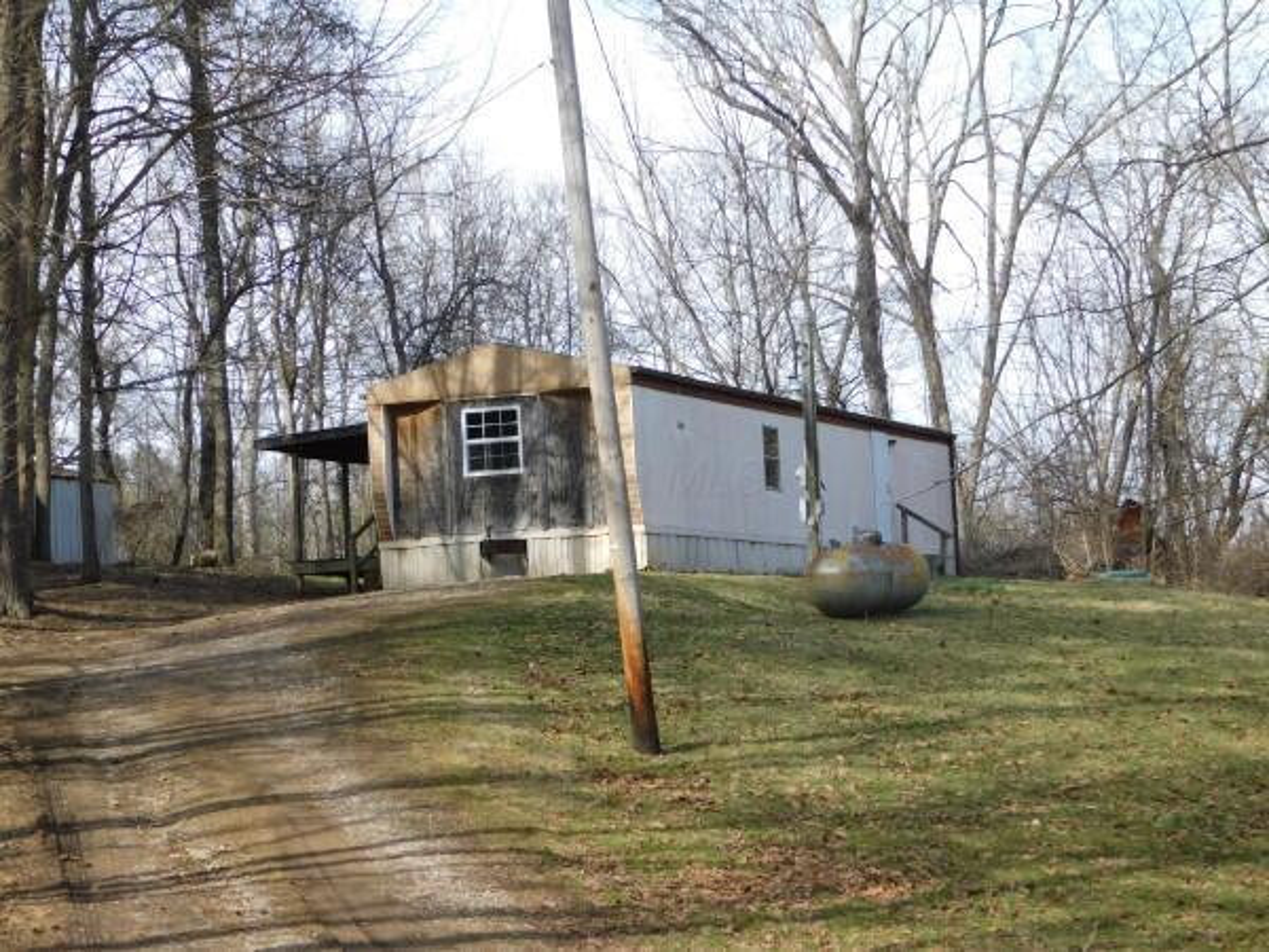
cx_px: 634
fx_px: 3336
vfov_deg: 16.2
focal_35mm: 91
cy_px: 476
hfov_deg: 21.5
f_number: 4.5
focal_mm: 16.1
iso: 125
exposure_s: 1/250
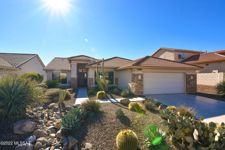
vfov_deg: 73.7
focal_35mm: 16
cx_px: 112
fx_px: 100
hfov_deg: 96.7
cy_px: 75
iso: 100
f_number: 11
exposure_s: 1/250
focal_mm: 11
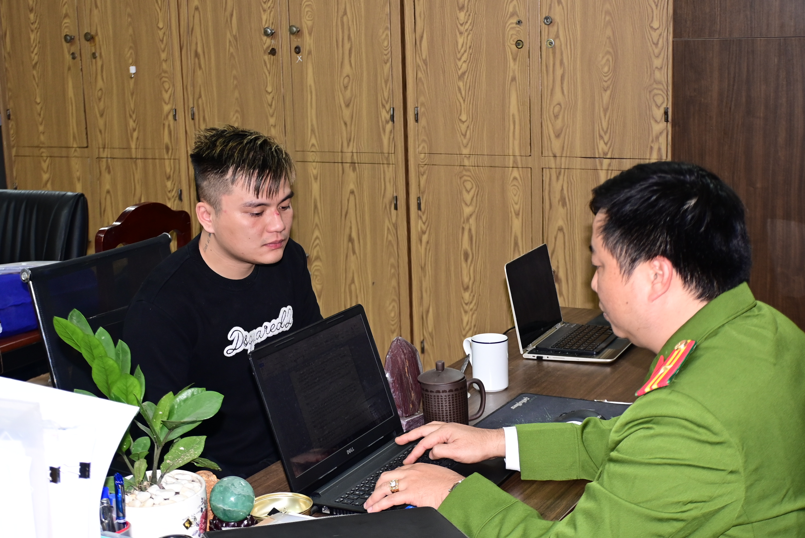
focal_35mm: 52
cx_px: 402
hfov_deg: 38.2
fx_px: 1164
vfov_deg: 26.0
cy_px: 269
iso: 800
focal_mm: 35
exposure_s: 1/200
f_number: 4.2
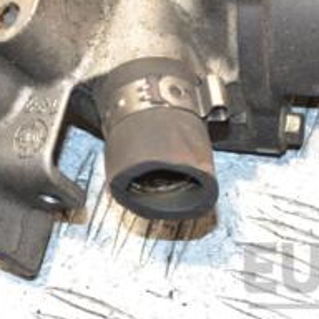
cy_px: 47
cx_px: 213
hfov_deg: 9.7
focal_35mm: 179
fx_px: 1870
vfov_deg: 9.7
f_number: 5.6
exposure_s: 1/160
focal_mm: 45
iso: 1600
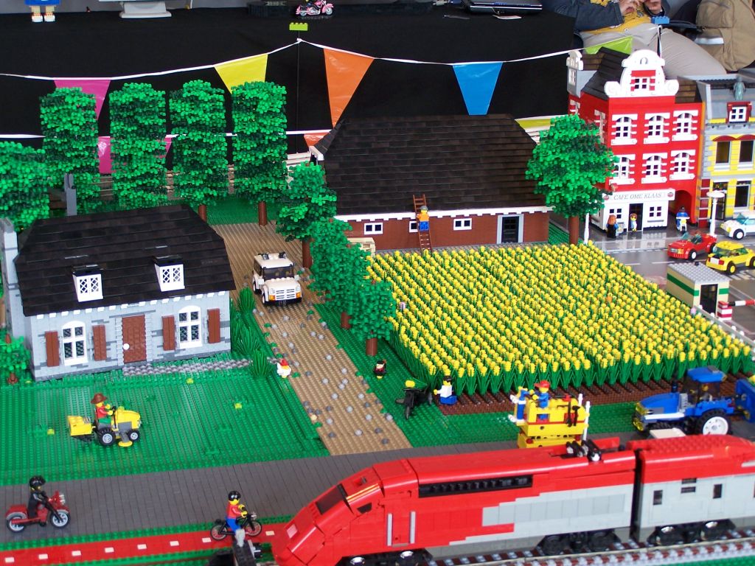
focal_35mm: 67
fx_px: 1461
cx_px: 378
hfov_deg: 29.0
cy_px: 283
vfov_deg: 21.9
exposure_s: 1/15
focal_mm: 11.1
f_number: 3.2
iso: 80
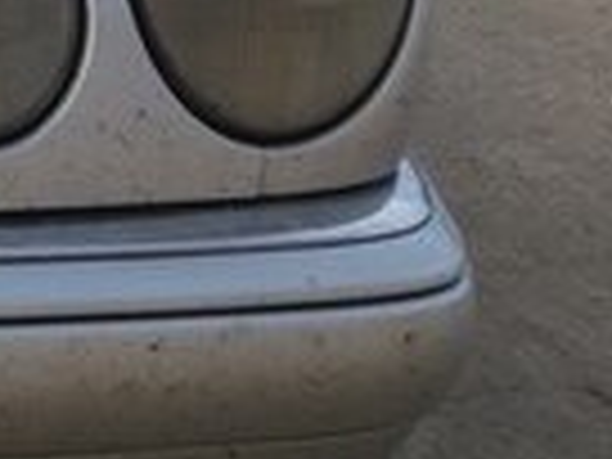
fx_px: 2404
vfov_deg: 10.8
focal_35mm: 136
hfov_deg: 12.1
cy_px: -43
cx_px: -770
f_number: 1.9
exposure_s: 1/582
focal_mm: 3.7
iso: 64
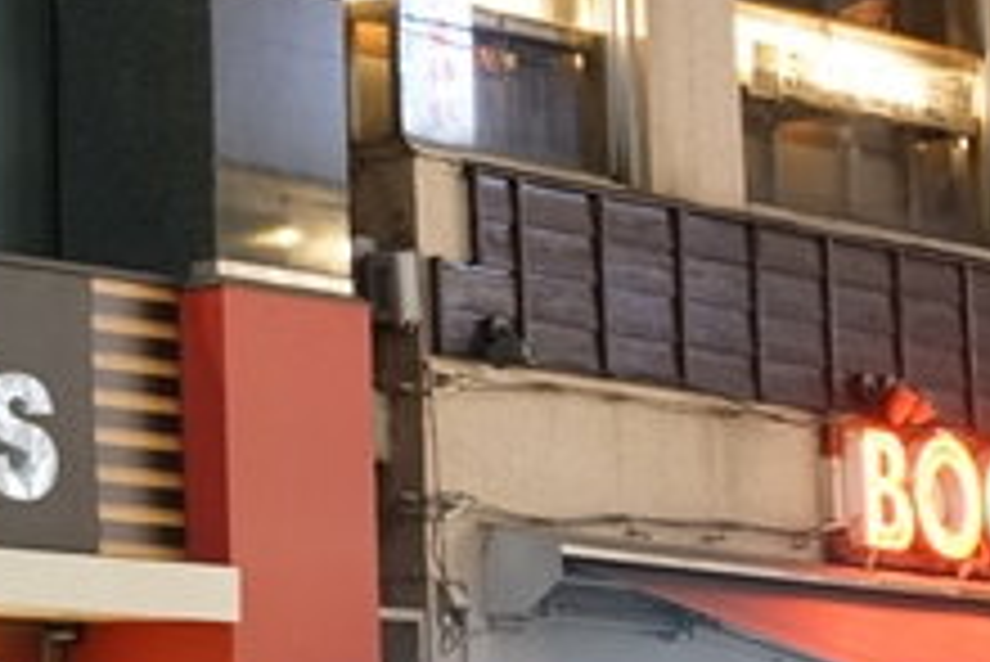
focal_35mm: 178
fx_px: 4898
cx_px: -500
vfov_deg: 7.7
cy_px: -50
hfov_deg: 11.1
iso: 5000
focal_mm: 33
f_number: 4.5
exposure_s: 1/60
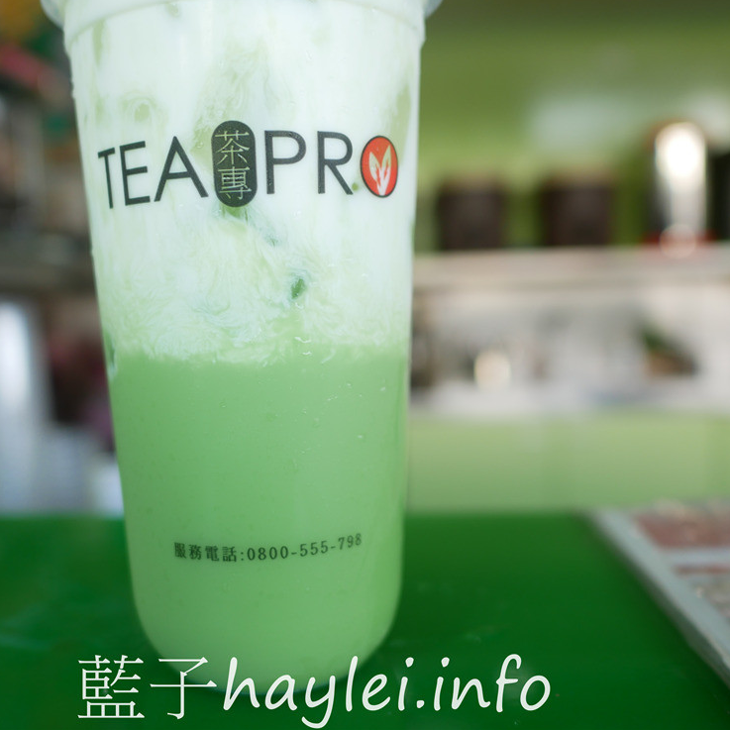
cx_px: 286
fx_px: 859
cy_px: 360
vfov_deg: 46.0
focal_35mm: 36
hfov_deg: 45.8
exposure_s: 1/160
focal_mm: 15
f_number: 2
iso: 200
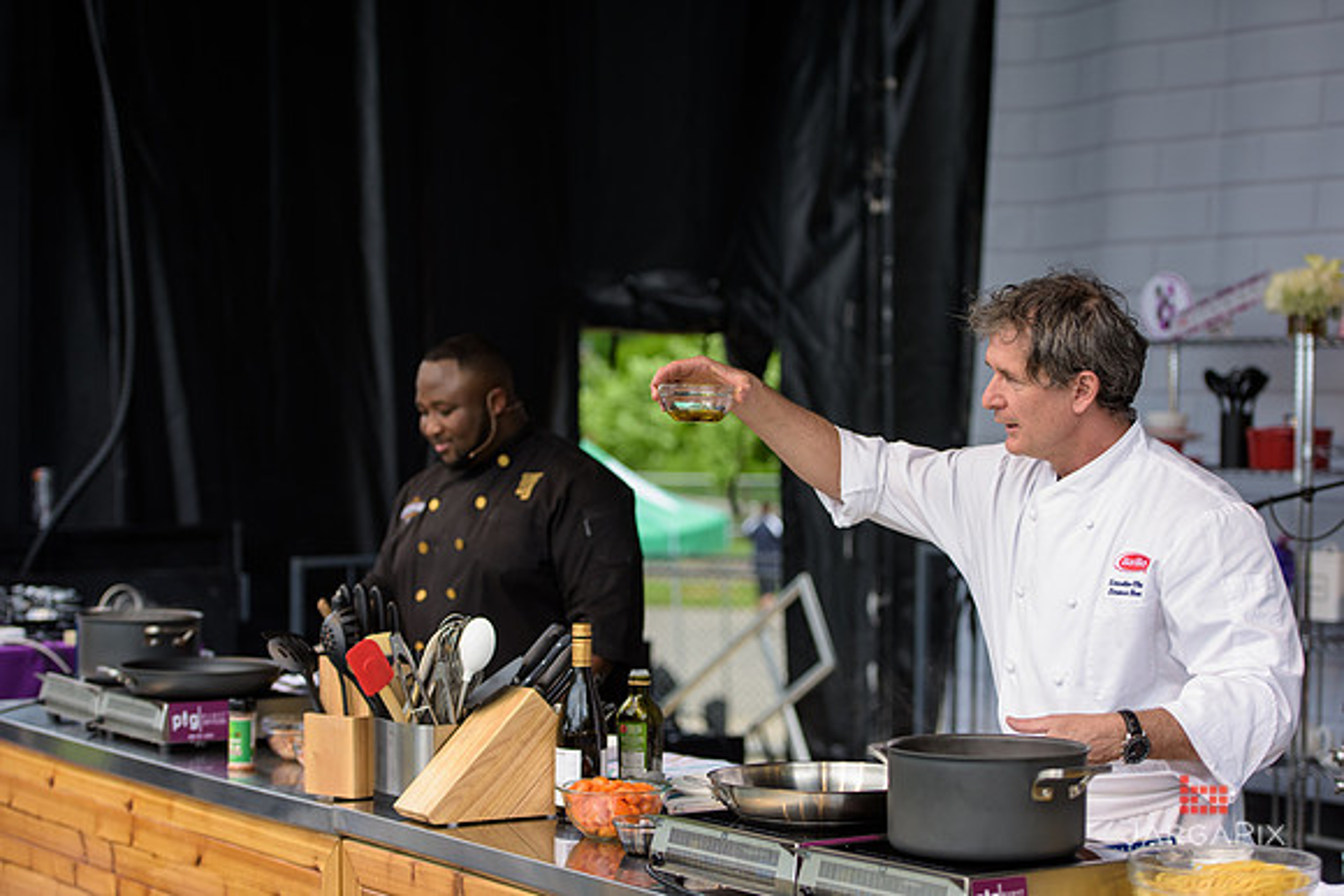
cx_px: 672
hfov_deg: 26.0
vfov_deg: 17.5
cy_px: 448
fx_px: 2913
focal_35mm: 78
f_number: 3.2
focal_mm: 78
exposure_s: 1/800
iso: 250
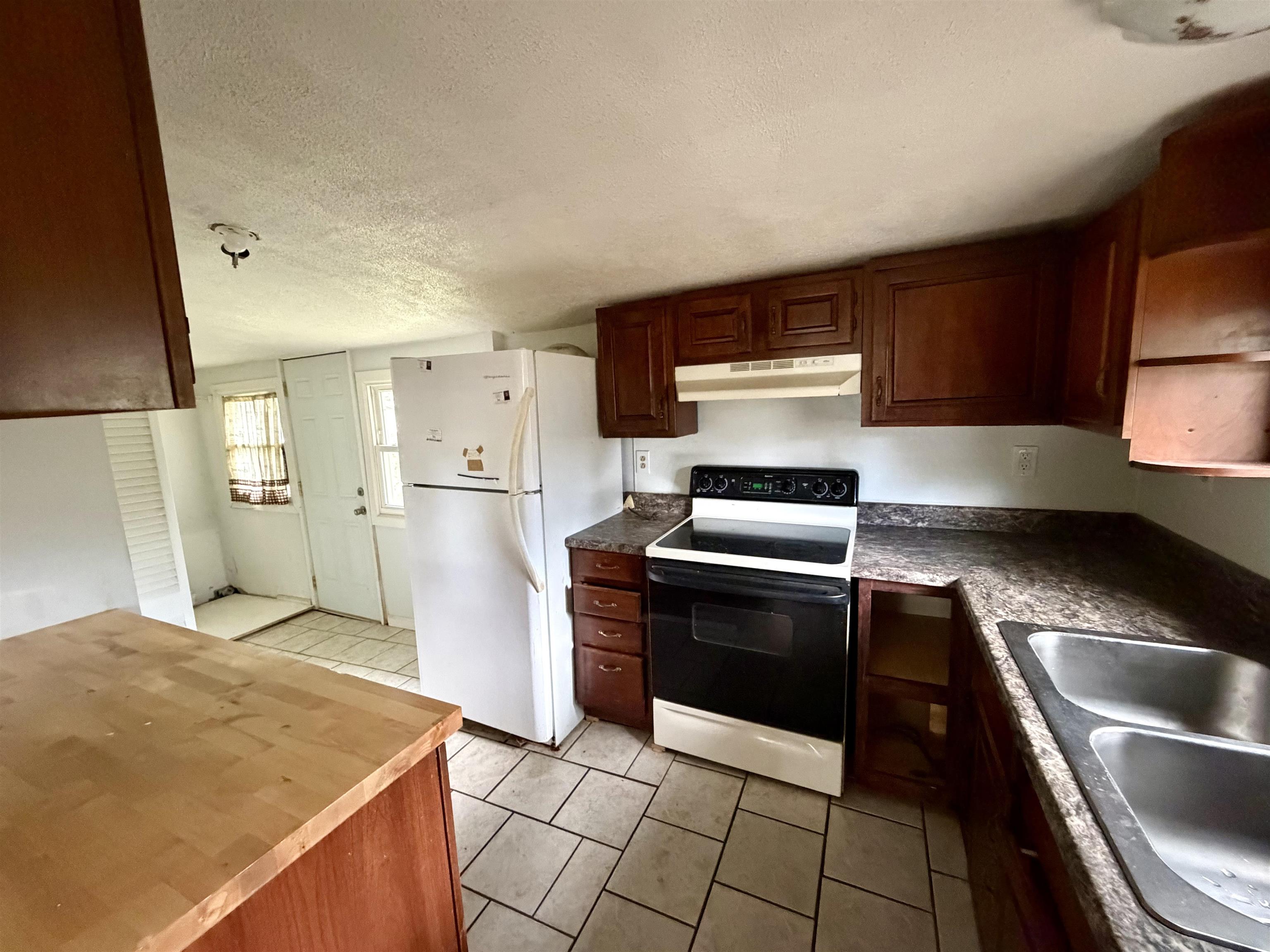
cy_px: 476
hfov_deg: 102.1
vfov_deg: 85.7
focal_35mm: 14
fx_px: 514
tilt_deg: -8.2
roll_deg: +3.6
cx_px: 635
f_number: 2.2
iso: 1000
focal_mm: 2.22
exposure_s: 1/60
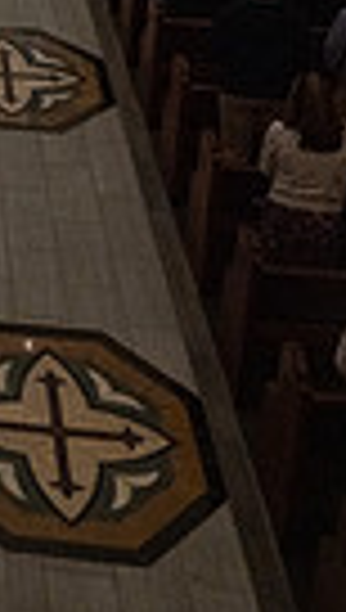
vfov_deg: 21.6
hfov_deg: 13.1
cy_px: -292
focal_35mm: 83
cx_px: -301
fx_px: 1347
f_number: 13
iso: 5000
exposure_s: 1/60
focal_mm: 24
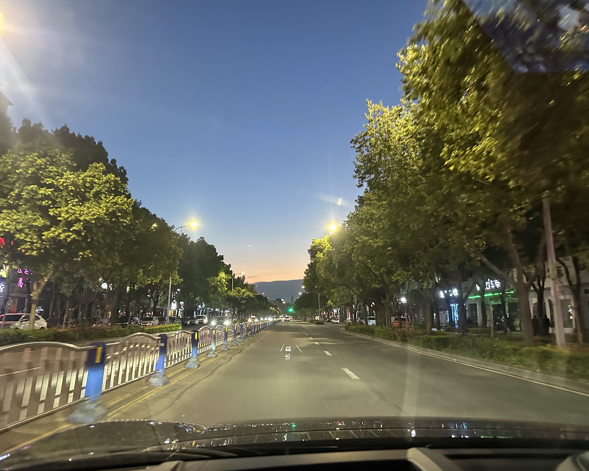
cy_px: 236
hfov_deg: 66.0
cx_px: 296
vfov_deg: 54.9
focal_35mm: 26
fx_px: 453
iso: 800
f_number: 1.78
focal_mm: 6.86
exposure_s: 1/51
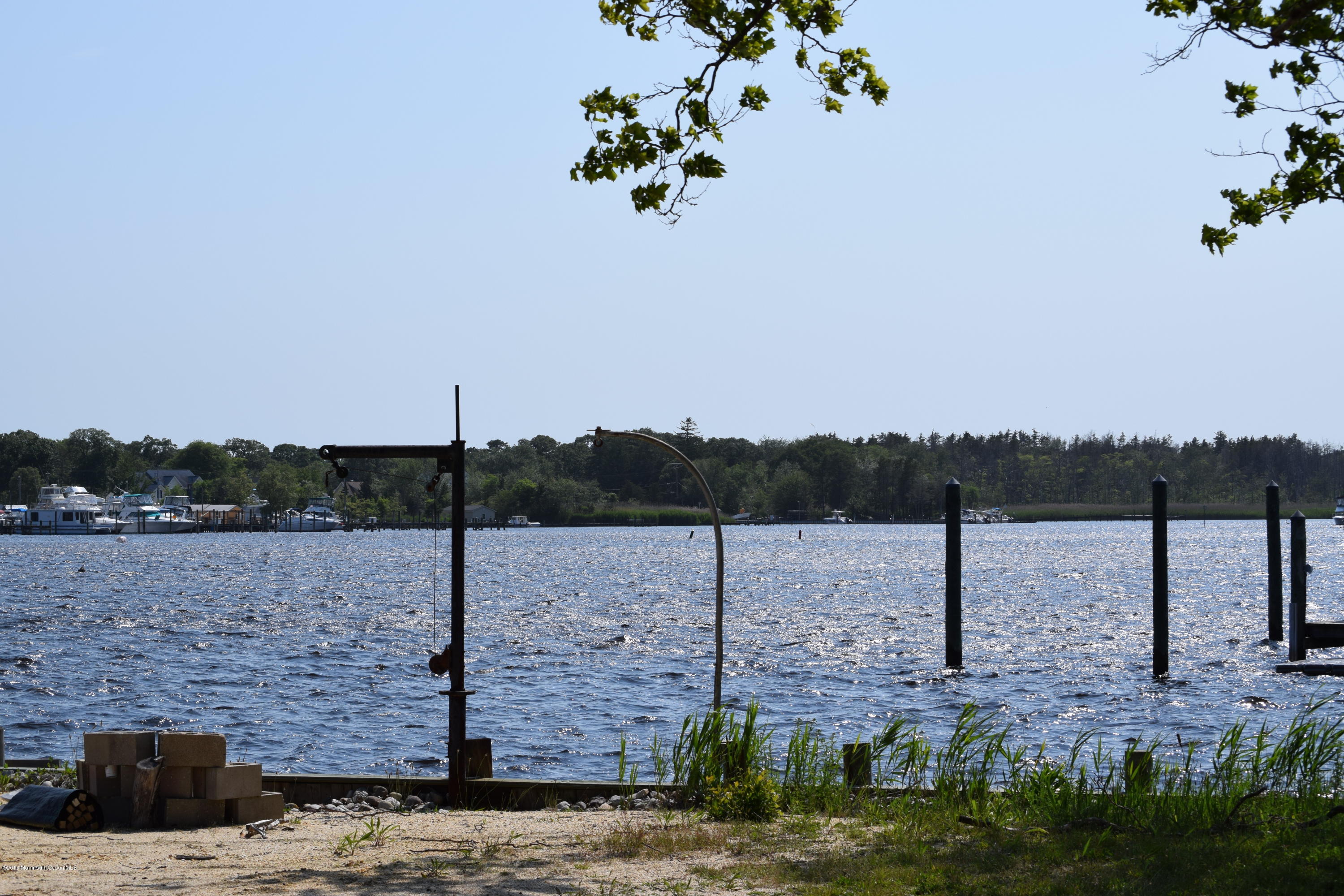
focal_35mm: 82
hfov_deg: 24.6
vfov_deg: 16.6
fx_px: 3080
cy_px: 448
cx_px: 672
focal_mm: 55
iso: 200
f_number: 11
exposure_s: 1/500
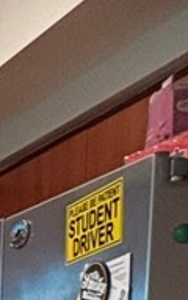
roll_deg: +1.6
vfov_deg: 14.8
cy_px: 534
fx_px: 1013
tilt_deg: -6.6
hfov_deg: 7.4
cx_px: -570
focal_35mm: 124
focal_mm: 2.22
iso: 320
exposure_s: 1/60
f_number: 2.2
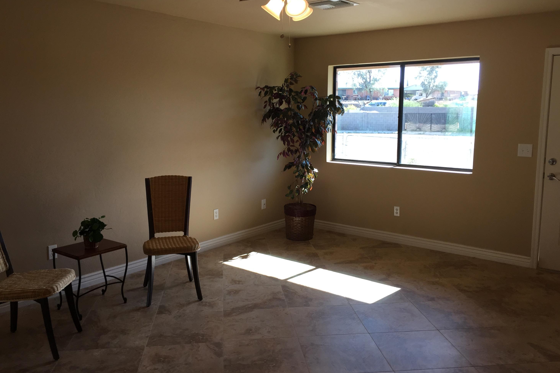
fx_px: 482
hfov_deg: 60.3
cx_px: 287
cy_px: 174
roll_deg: +0.5
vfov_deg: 42.3
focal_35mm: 31
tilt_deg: -7.7
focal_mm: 4.15
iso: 50
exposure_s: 1/120
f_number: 2.2
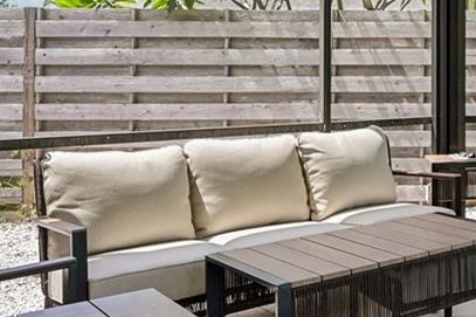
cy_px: 68
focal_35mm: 55
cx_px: 533
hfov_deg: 31.8
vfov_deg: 24.2
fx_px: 727
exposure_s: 1/250
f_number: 8
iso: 400
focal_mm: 14
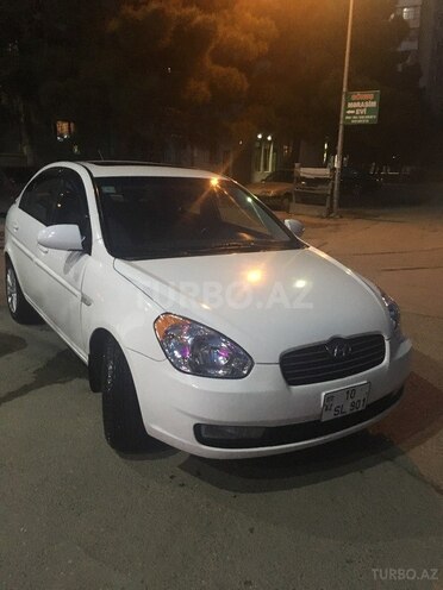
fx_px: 495
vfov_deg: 61.7
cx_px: 222
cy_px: 295
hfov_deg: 48.2
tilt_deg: -15.2
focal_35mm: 29
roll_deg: -0.5
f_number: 2.2
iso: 250
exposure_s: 1/17
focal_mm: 4.15
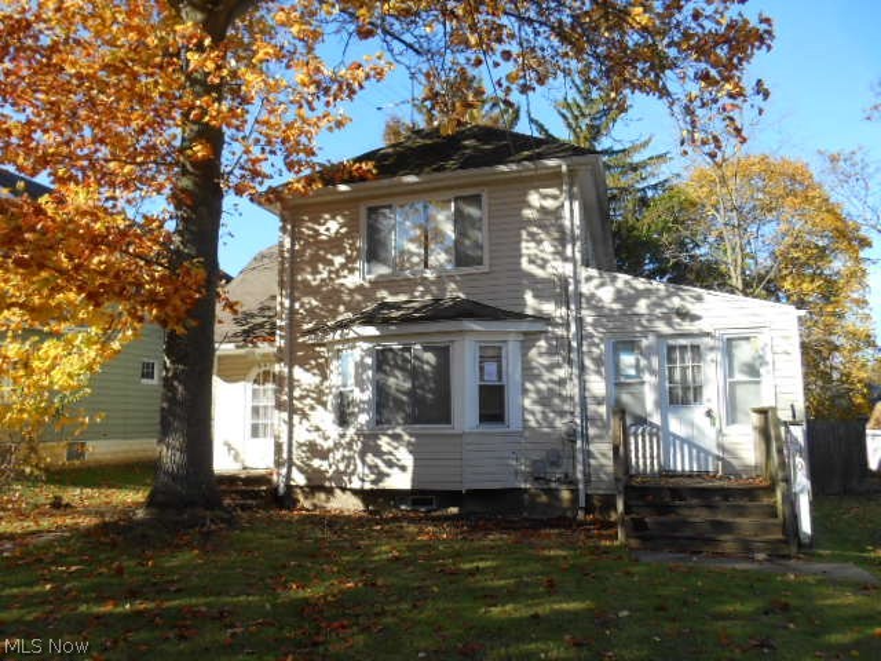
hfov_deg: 67.3
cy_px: 330
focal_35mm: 26
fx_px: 662
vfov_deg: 53.1
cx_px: 440
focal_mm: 4.7
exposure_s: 1/320
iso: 80
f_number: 3.4
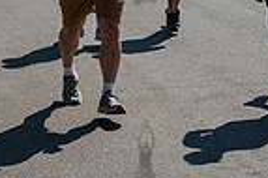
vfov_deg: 9.8
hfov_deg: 14.9
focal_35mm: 138
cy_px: -29
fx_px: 1026
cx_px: 144
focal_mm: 34
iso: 200
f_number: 6.3
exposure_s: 1/800
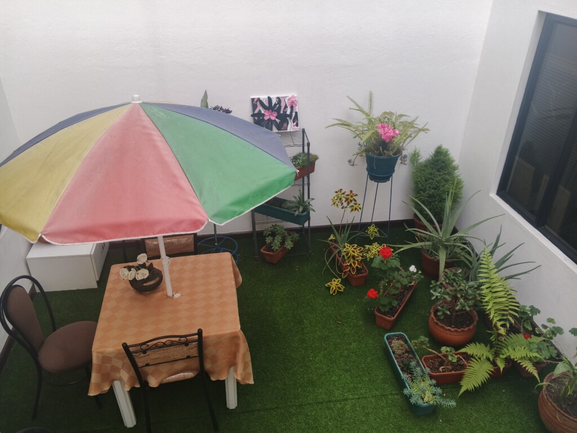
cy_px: 216
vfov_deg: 51.4
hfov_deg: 65.3
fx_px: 450
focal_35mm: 27
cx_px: 288
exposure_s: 1/80
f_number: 1.6
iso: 283
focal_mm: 4.09
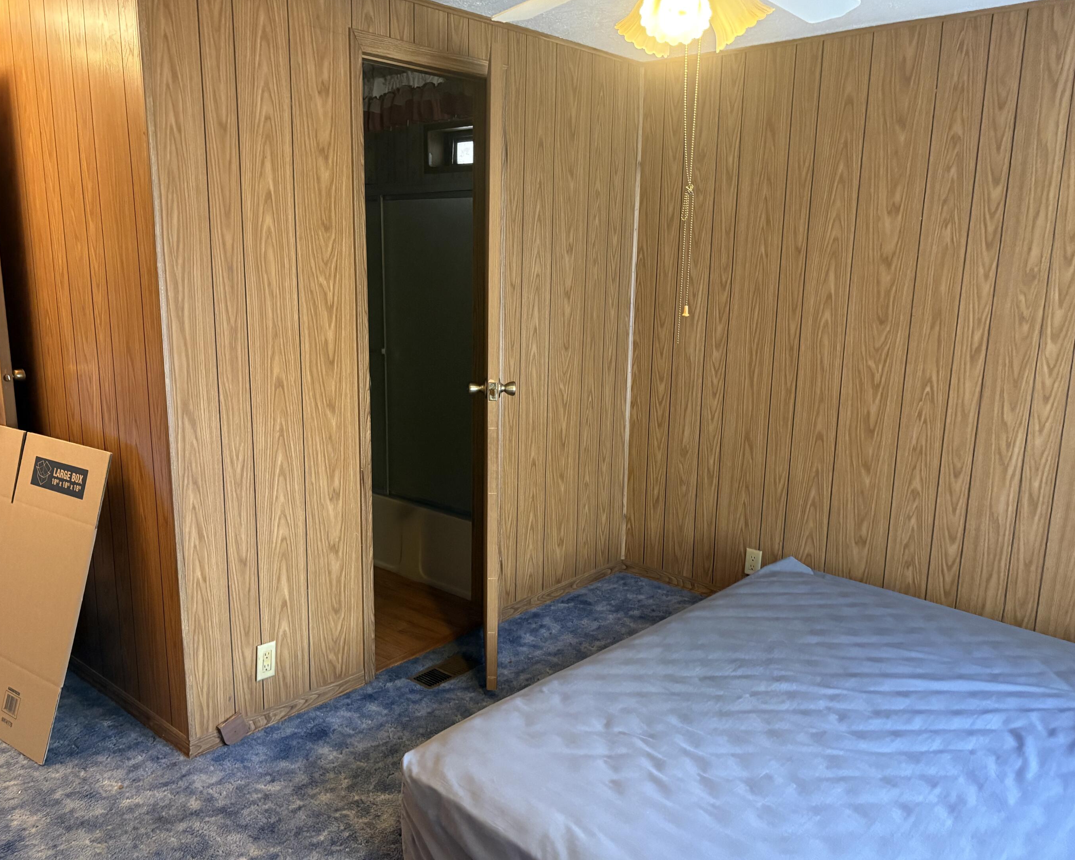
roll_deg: -0.7
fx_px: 891
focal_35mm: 28
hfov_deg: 62.1
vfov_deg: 51.5
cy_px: 439
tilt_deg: -11.3
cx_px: 493
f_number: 1.6
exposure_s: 1/30
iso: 500
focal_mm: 5.96
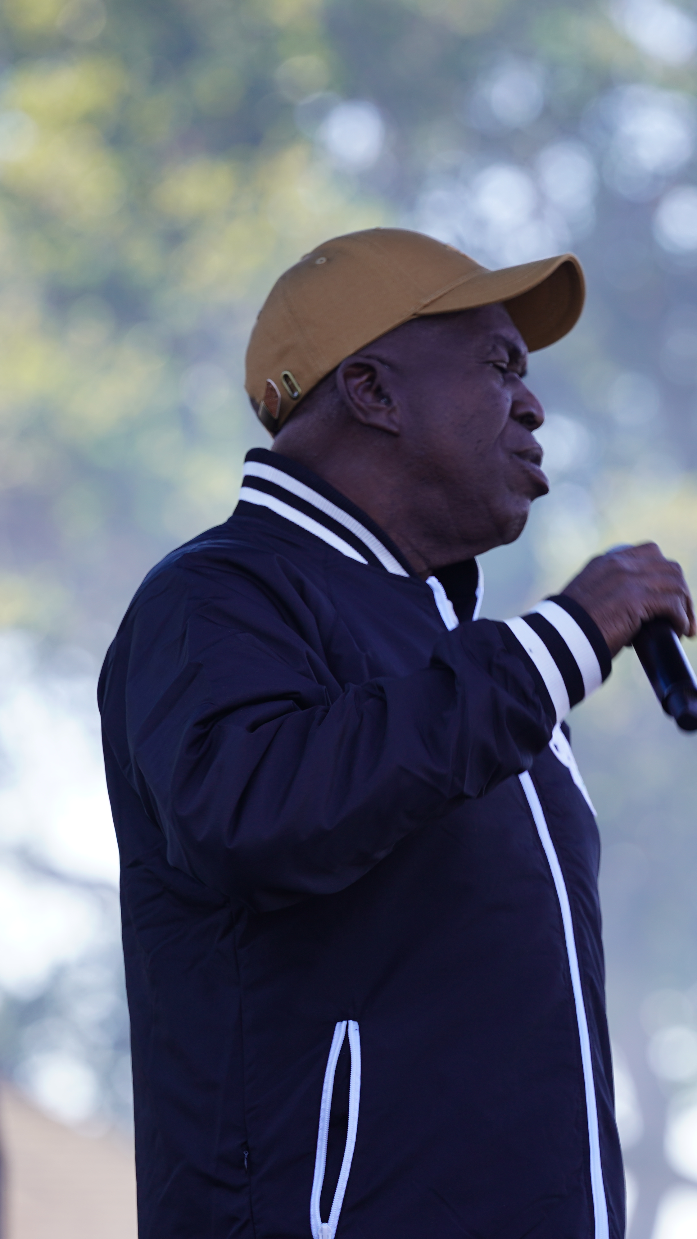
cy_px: 619
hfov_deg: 3.9
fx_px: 10348
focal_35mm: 315
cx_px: 471
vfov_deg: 6.9
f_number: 4
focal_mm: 200
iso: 125
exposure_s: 1/250
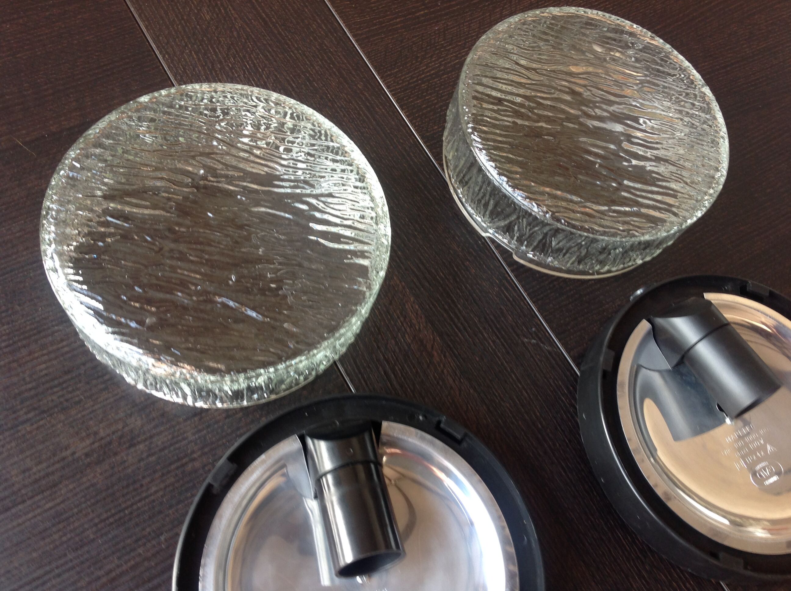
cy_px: 296
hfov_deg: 52.7
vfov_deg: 40.6
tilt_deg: -63.6
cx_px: 396
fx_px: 799
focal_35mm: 35
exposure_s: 1/15
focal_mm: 4.28
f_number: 2.4
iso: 64
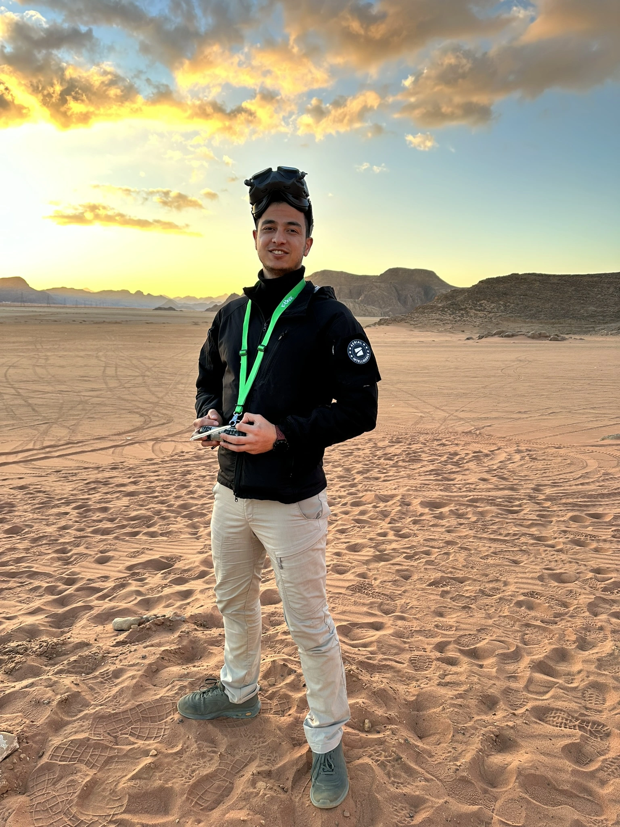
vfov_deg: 71.6
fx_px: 573
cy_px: 414
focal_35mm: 24
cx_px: 310
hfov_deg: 56.8
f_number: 1.78
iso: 80
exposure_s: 1/241
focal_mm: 6.86
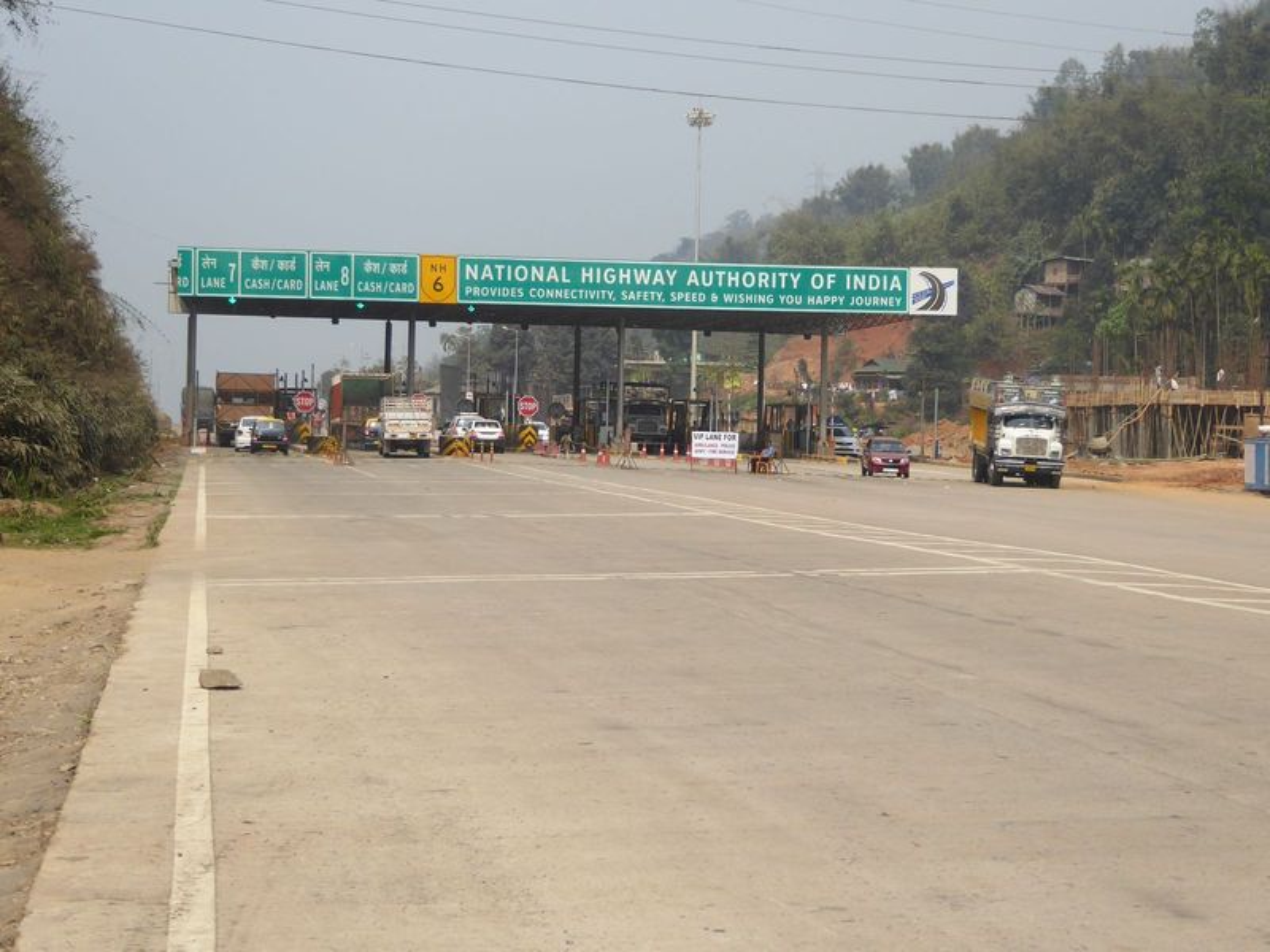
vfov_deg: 19.6
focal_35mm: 75
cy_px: 476
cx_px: 635
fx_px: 2752
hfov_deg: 26.0
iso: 80
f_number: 4.5
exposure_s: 1/400
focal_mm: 12.5
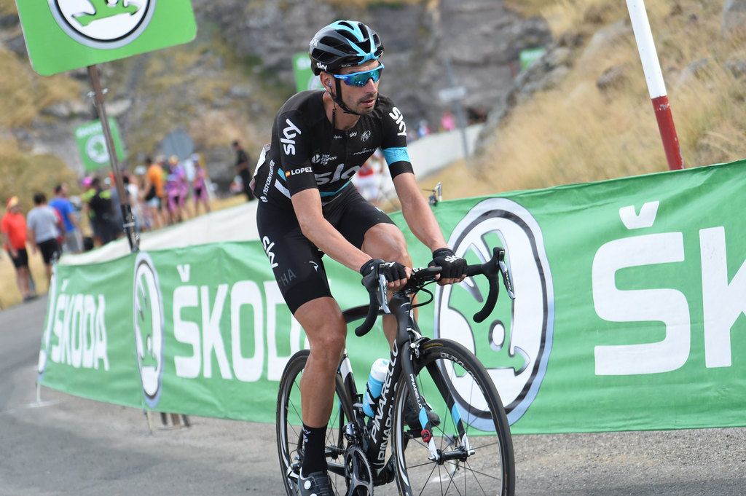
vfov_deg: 9.8
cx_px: 373
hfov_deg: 14.7
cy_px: 248
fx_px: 2899
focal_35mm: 140
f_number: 5.6
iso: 1000
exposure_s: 1/1000
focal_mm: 140
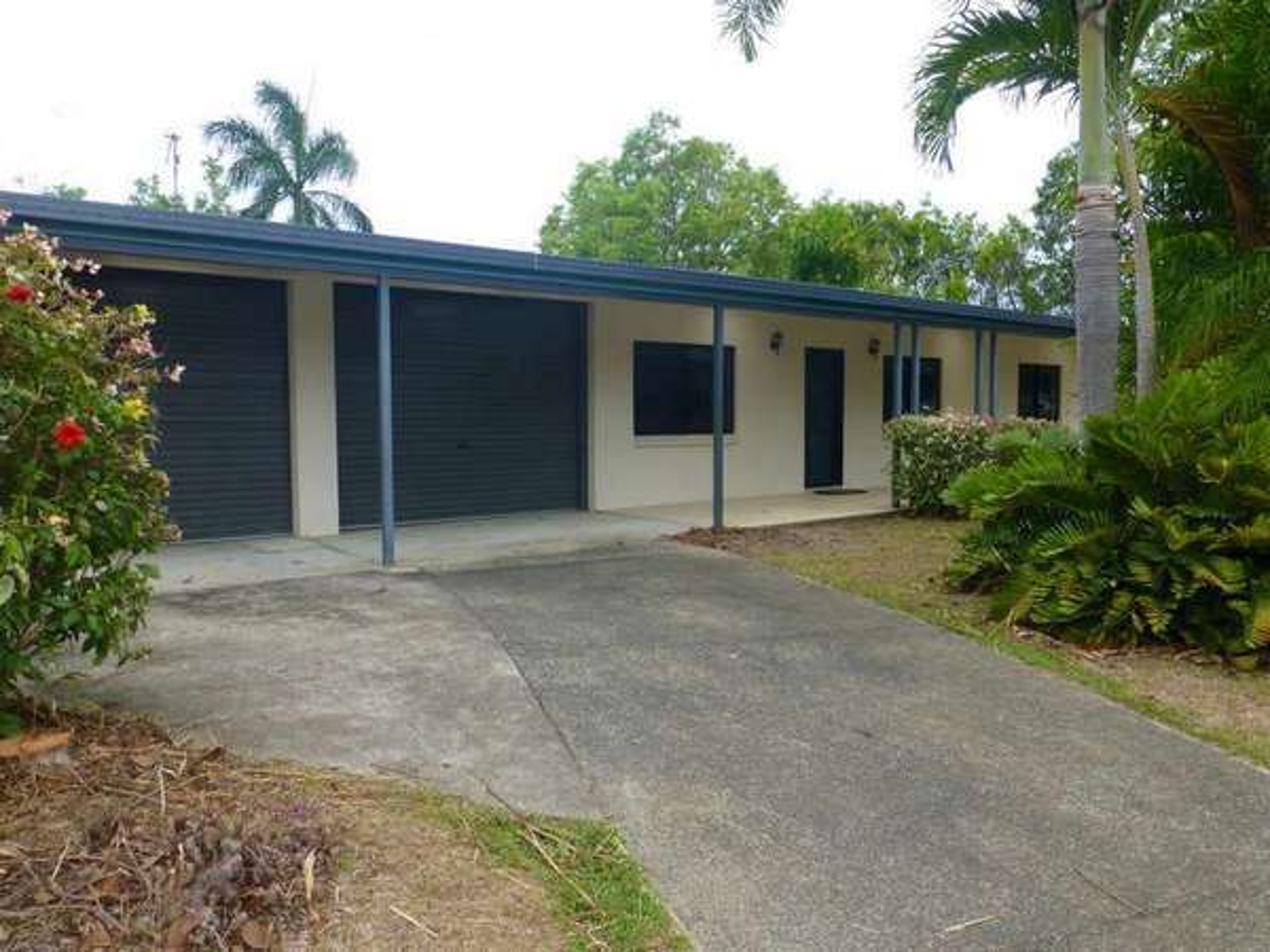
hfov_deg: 71.6
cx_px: 635
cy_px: 476
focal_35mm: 24
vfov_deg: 56.8
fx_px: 881
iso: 100
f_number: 4
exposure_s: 1/400
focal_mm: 4.3
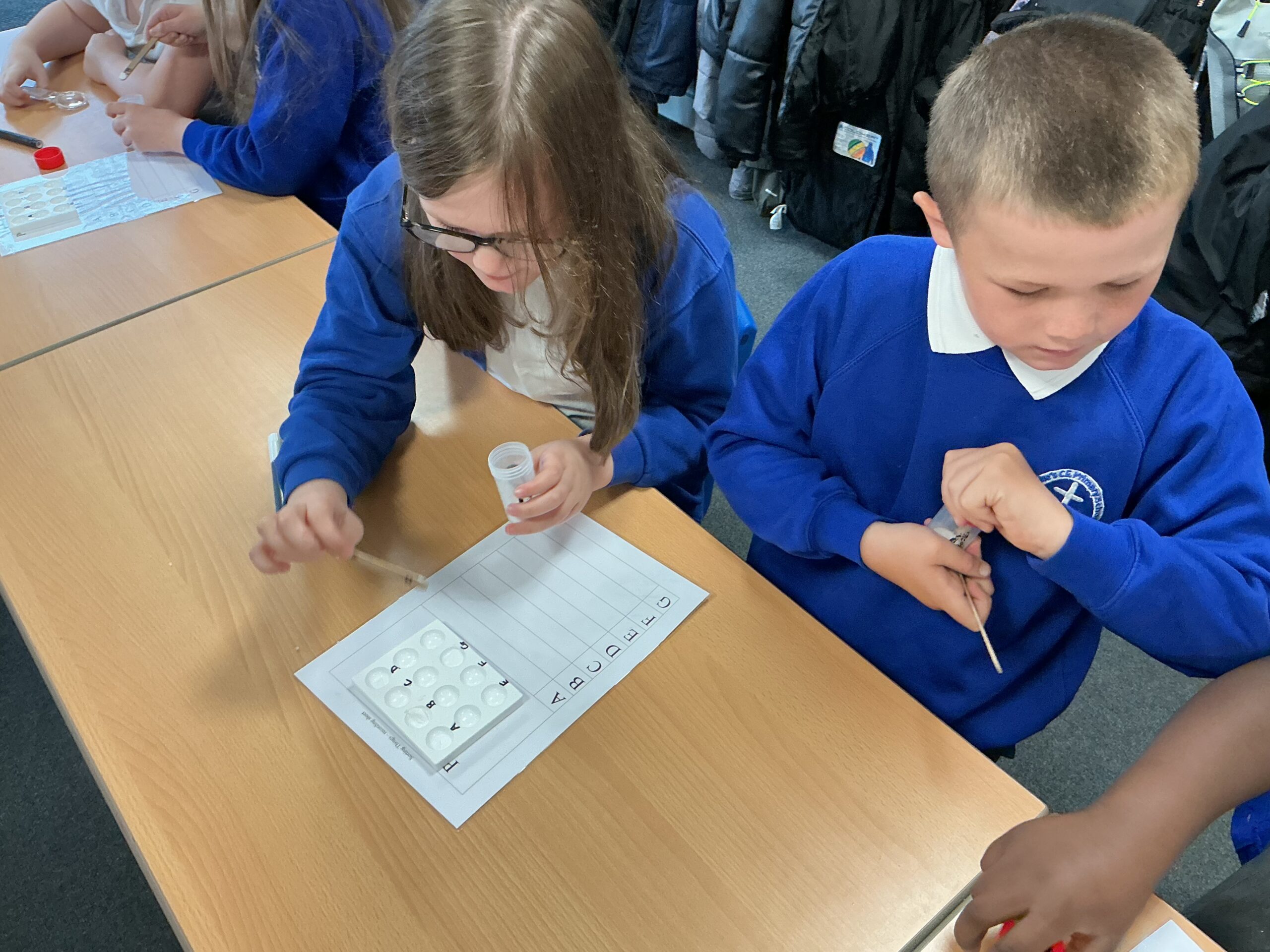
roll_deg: +2.7
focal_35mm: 29
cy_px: 476
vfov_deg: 48.2
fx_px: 1064
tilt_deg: -44.6
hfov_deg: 61.7
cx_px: 635
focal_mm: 3
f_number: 1.8
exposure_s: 1/60
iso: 125
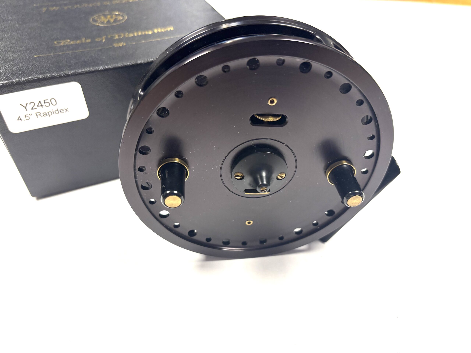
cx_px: 236
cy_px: 176
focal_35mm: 26
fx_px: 354
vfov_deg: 53.1
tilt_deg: -42.3
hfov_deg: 67.3
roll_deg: -2.4
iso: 100
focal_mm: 5.96
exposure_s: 1/100
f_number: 1.6
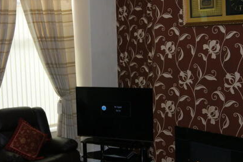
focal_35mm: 53
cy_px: 83
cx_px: 93
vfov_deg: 25.5
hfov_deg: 37.3
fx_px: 358
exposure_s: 1/60
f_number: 5.6
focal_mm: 22
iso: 400
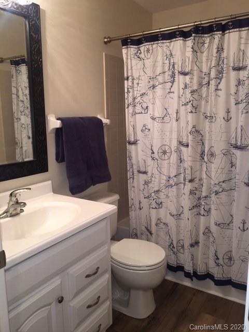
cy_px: 166
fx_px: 278
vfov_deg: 61.7
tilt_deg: -10.2
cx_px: 124
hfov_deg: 48.2
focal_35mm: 29
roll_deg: +2.5
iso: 25
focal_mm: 4.15
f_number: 2.2
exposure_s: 1/30
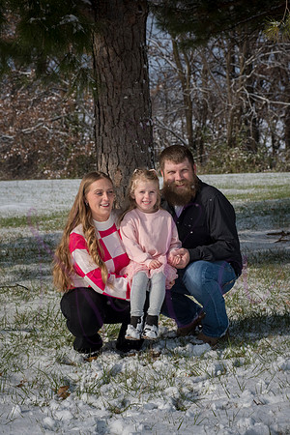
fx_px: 1208
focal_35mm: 100
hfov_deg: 13.7
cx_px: 145
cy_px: 218
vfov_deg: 20.4
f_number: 11
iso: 640
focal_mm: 100
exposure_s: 1/1250
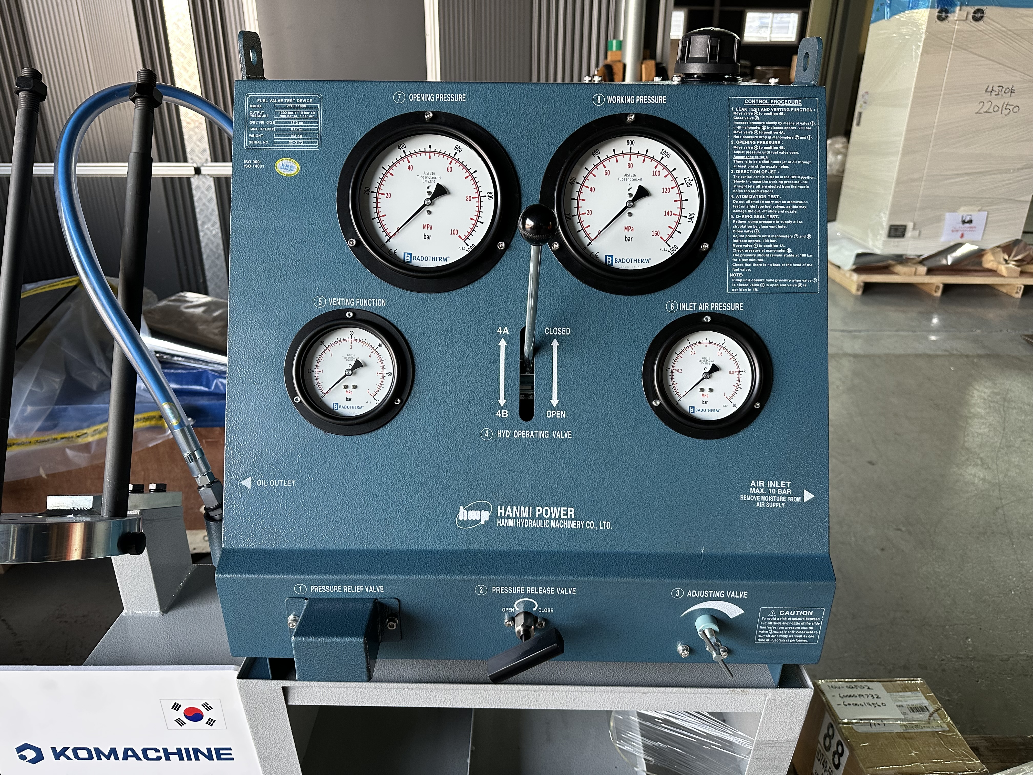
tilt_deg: -23.6
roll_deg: -0.9
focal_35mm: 24
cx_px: 516
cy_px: 388
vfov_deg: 56.8
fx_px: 716
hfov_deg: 71.6
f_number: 1.78
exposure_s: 1/121
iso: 200
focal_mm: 6.86
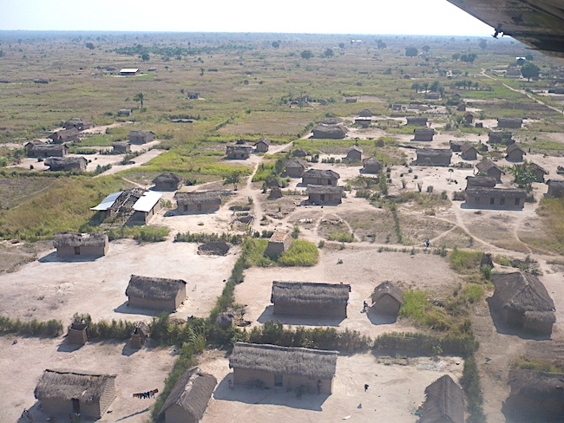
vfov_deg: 40.7
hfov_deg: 52.6
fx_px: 570
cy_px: 212
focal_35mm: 35
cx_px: 282
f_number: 2.8
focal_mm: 5.8
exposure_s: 1/1000
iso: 100
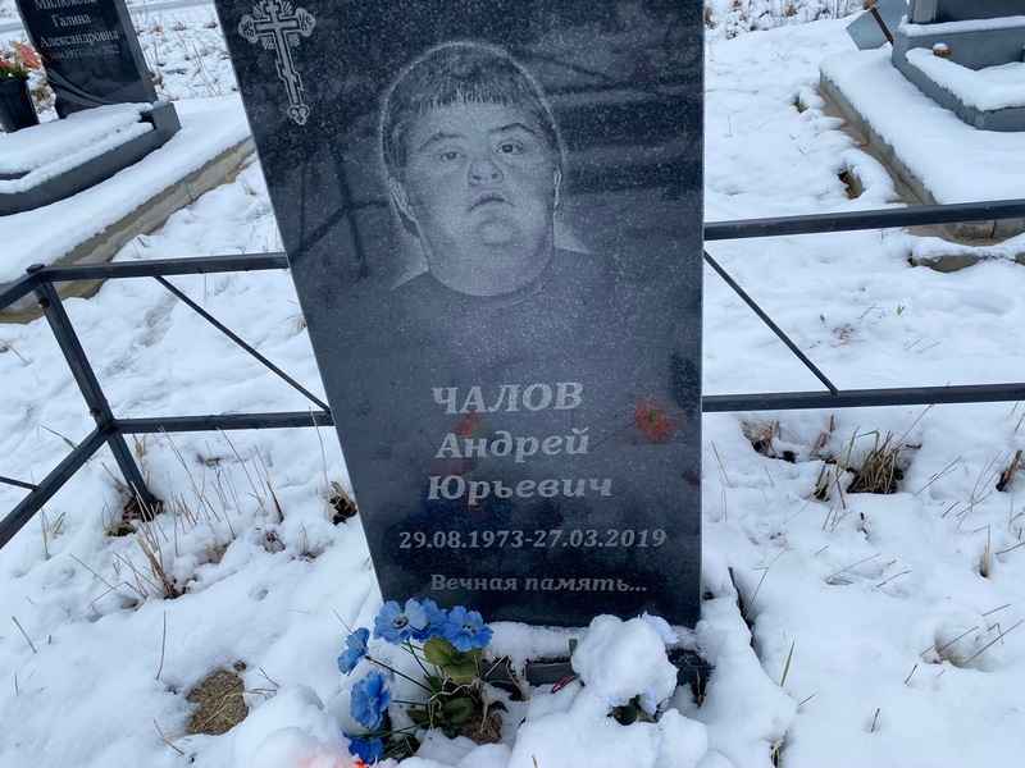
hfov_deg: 67.3
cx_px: 512
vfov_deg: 53.1
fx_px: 770
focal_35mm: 26
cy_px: 384
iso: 32
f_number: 1.8
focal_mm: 4.25
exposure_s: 1/423
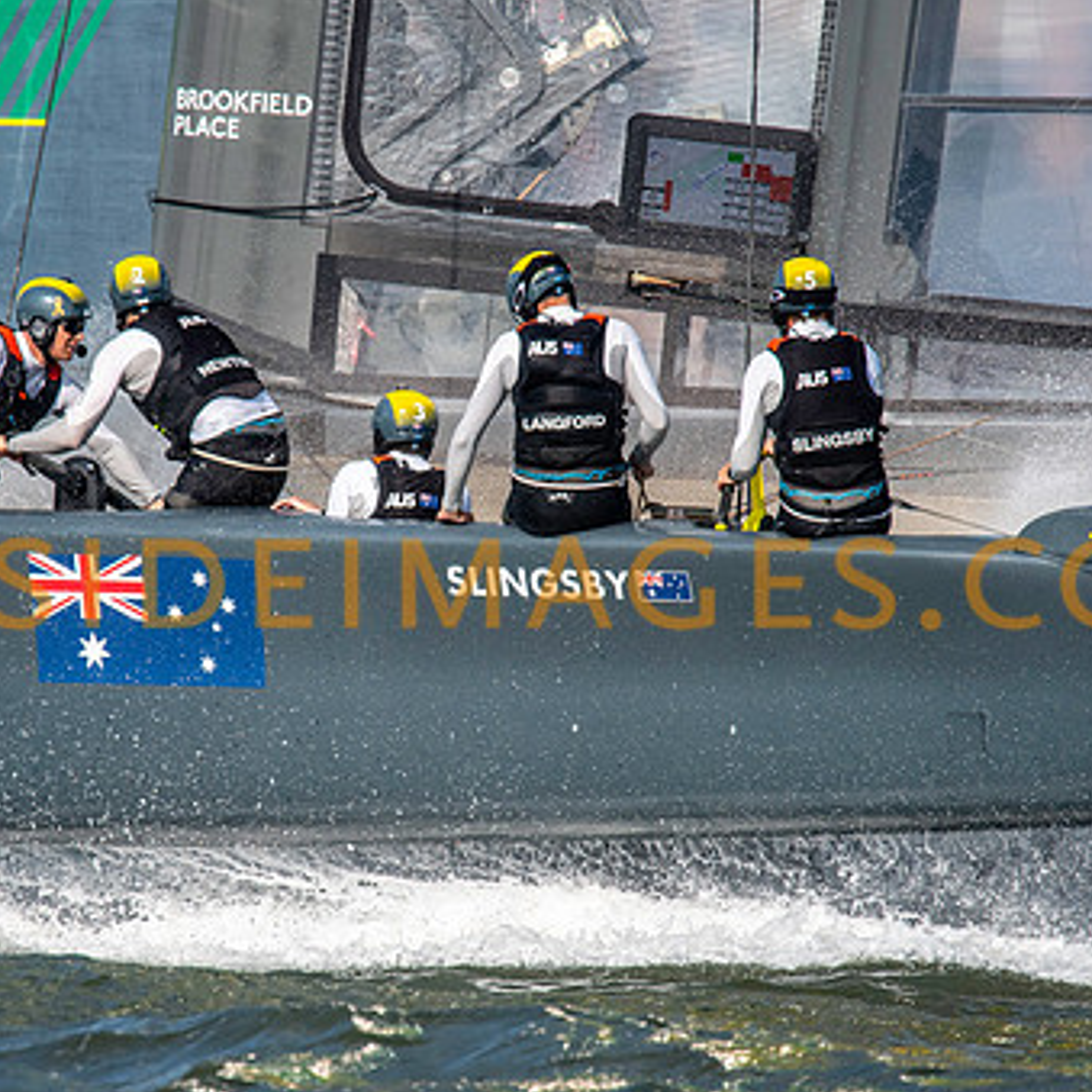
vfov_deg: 1.9
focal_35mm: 915
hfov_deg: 1.9
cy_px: 562
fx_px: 32657
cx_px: 364
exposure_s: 1/2500
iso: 500
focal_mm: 420
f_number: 5.6
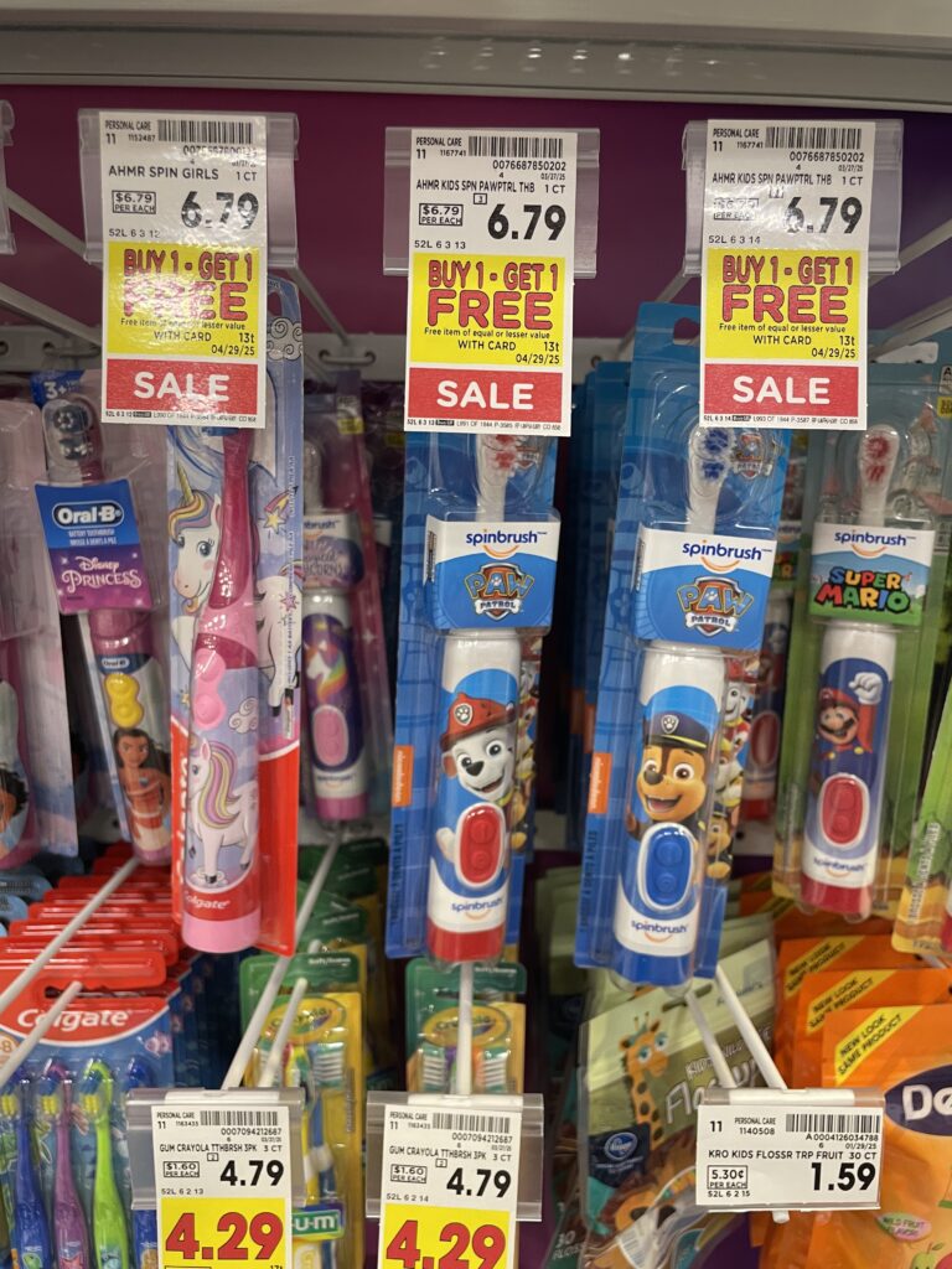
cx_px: 476
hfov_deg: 53.1
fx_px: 953
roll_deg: -1.3
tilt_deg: -12.1
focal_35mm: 26
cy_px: 634
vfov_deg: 67.3
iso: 160
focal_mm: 4.2
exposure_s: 1/60
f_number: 1.6
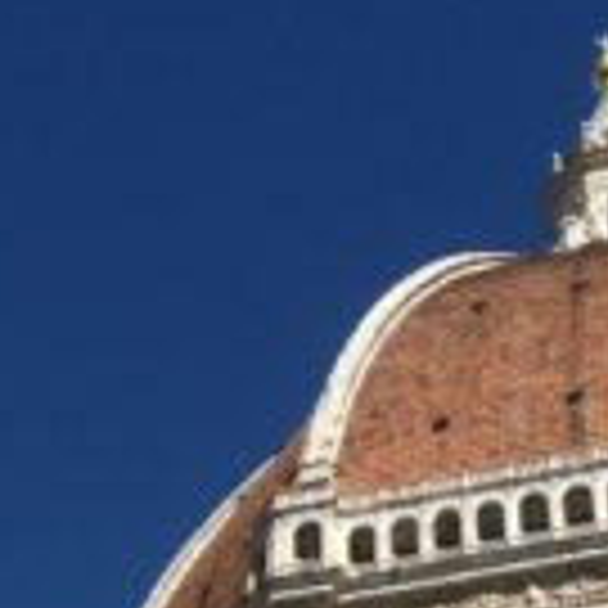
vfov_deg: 14.6
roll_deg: +0.7
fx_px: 2265
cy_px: 811
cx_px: 320
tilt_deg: +34.0
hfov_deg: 15.3
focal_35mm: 114
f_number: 2.2
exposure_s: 1/3425
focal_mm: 4.15
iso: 32
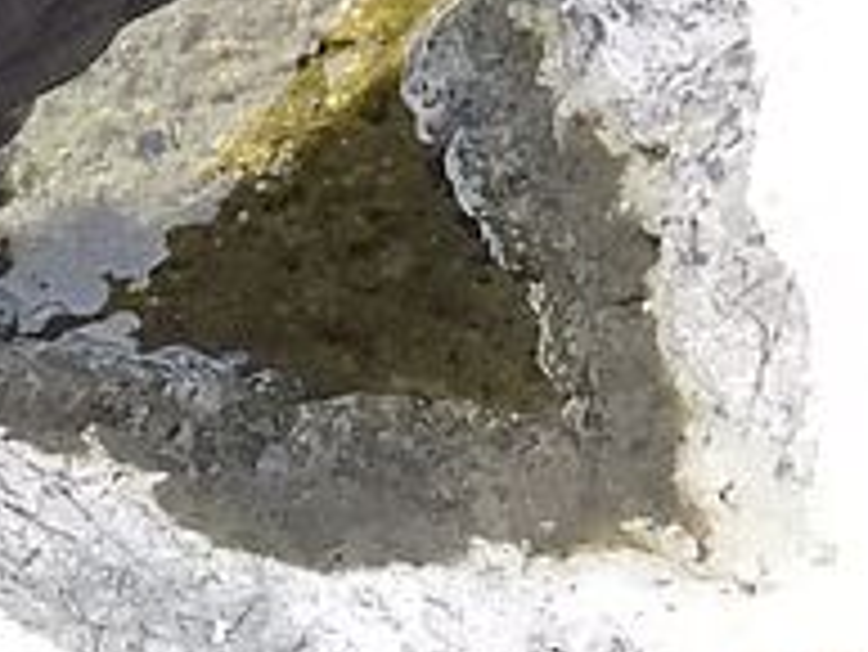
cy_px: -198
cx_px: -576
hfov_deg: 0.7
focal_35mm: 2898
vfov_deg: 0.5
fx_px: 72713
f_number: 5.6
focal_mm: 125
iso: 1600
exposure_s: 1/1600
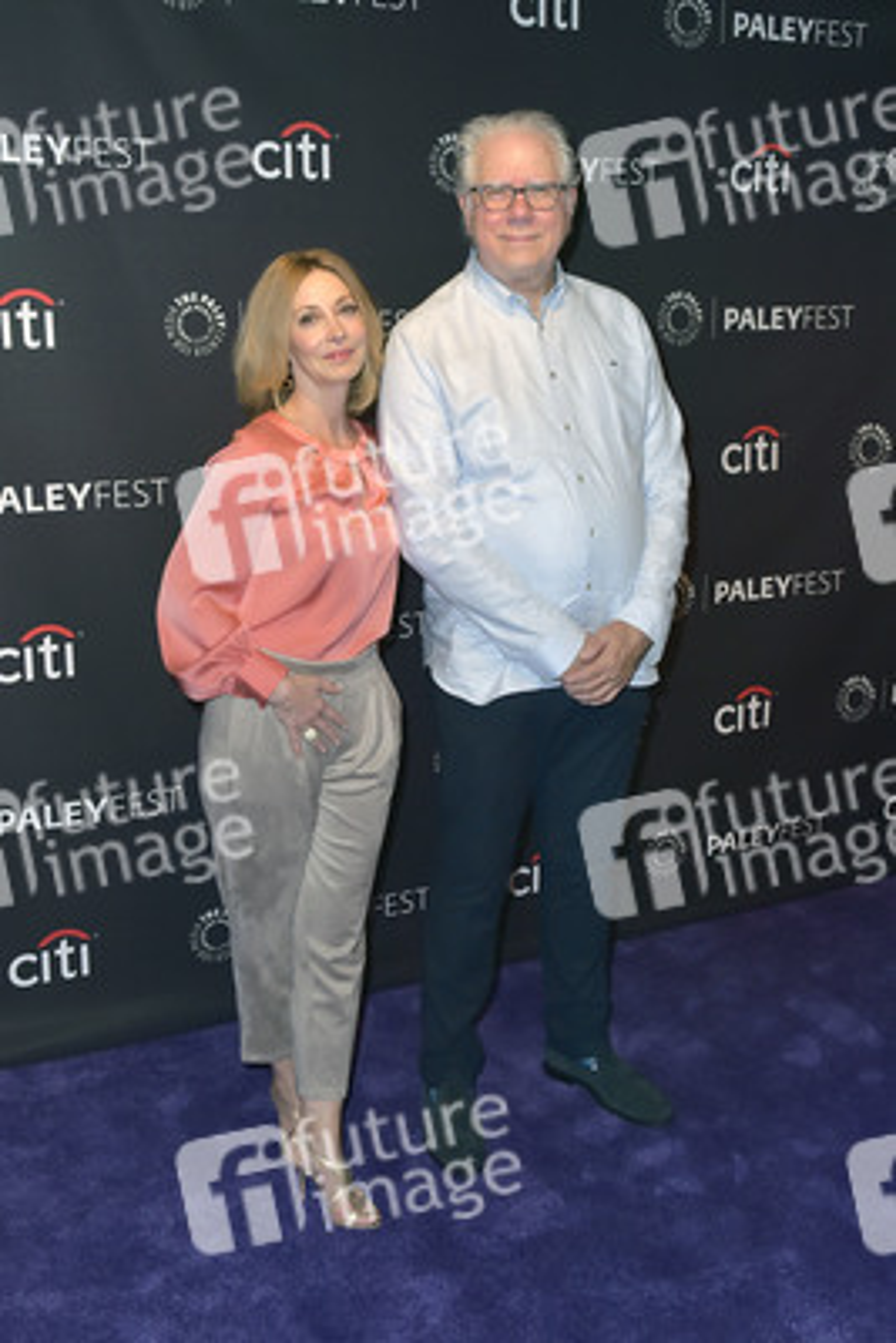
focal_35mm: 32
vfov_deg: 58.7
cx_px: 448
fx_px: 1194
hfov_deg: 41.1
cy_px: 672
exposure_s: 1/320
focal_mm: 32
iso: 640
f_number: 6.3
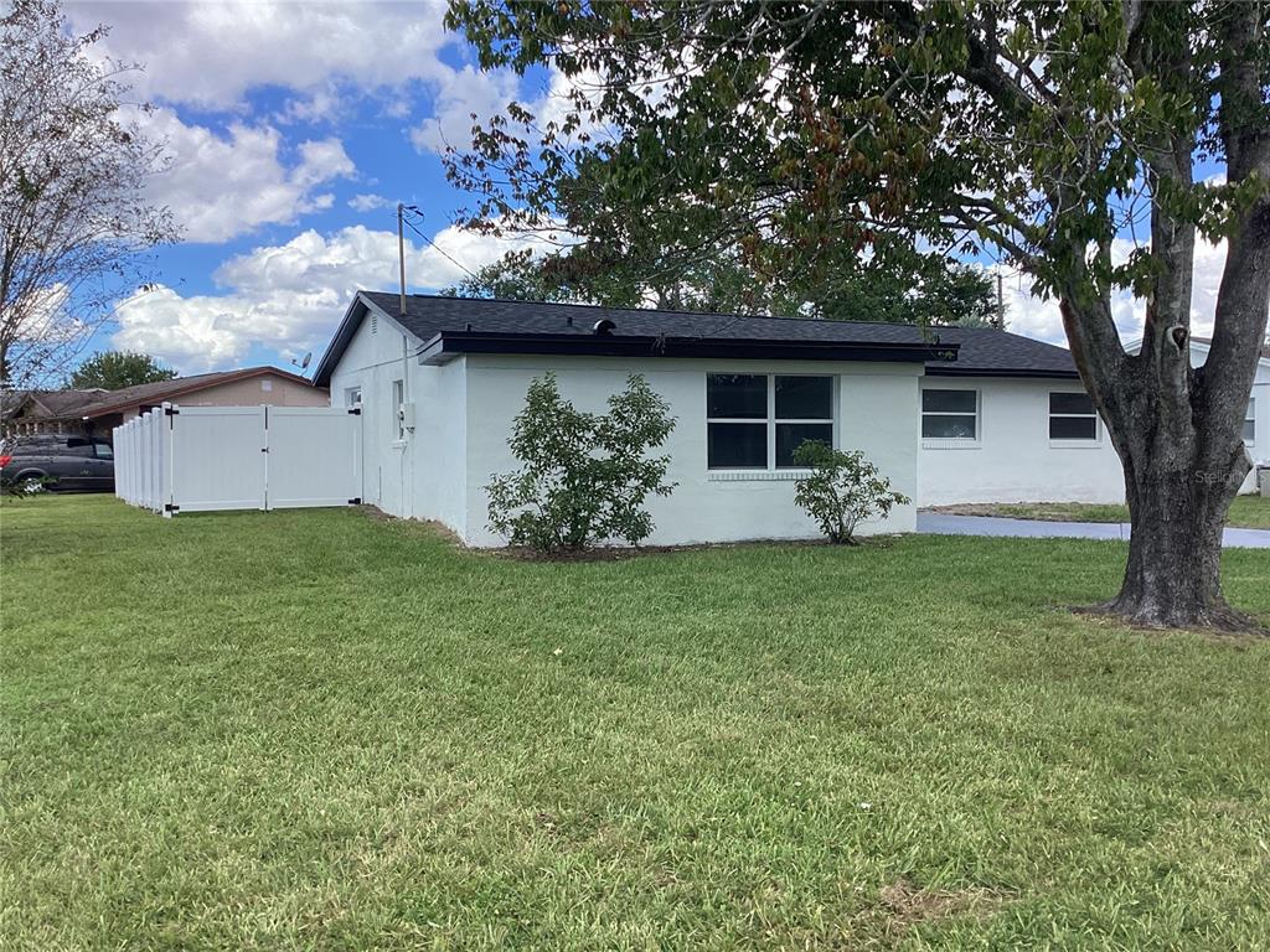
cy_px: 476
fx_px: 1137
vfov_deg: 45.4
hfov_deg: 58.4
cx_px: 635
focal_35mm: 31
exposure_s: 1/727
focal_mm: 3.3
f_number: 2.4
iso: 25
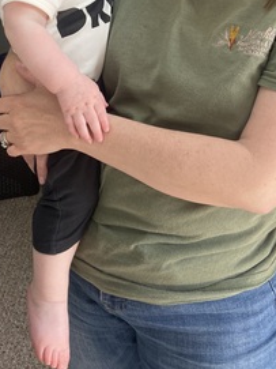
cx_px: 142
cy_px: 34
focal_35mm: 48
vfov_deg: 37.0
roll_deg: -0.6
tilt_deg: -10.2
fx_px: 511
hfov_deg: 30.2
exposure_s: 1/122
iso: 64
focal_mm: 4.25
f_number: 1.8
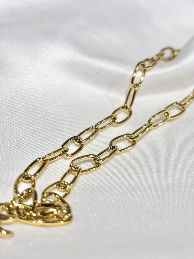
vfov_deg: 36.8
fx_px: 389
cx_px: 97
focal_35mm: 52
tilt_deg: -33.1
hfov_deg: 28.0
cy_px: 130
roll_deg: +3.5
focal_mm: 5.96
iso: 32
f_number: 1.6
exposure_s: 1/348
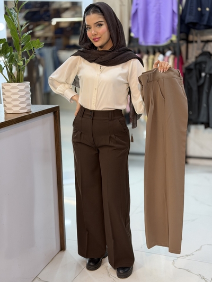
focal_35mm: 48
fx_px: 392
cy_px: 141
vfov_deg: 39.6
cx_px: 106
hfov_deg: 30.3
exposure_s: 1/100
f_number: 1.78
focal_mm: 6.76
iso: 80
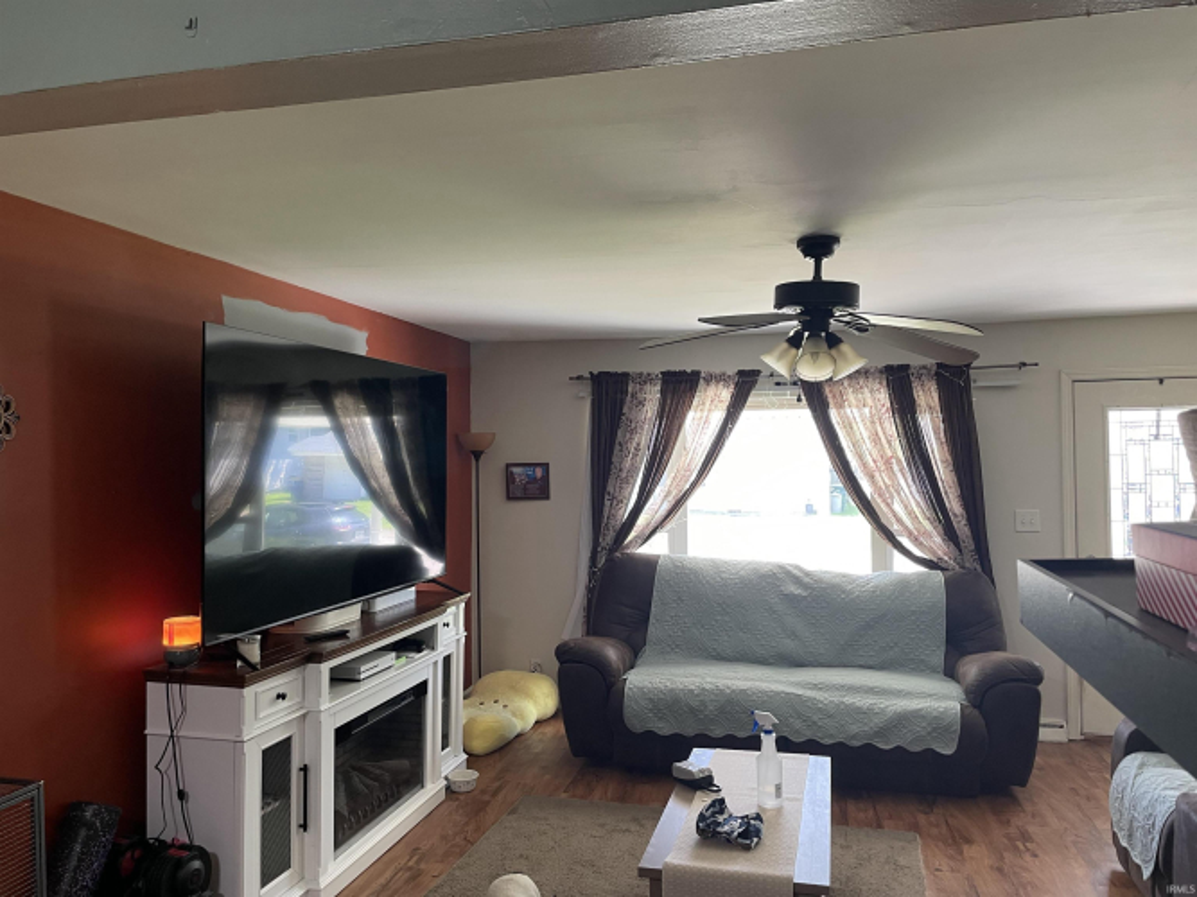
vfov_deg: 53.0
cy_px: 448
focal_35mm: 26
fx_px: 899
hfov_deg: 67.3
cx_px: 598
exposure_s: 1/60
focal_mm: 4.2
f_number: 1.6
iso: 100
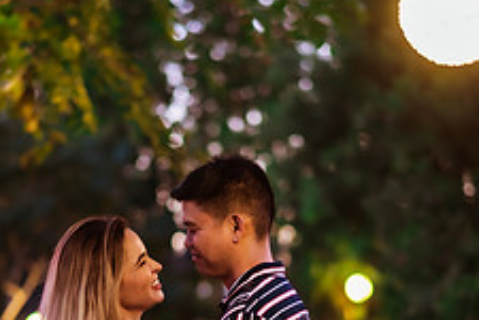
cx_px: 219
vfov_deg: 11.7
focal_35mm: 116
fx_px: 1543
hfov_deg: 17.6
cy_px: 279
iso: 1250
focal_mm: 58
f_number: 1.4
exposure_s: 1/125
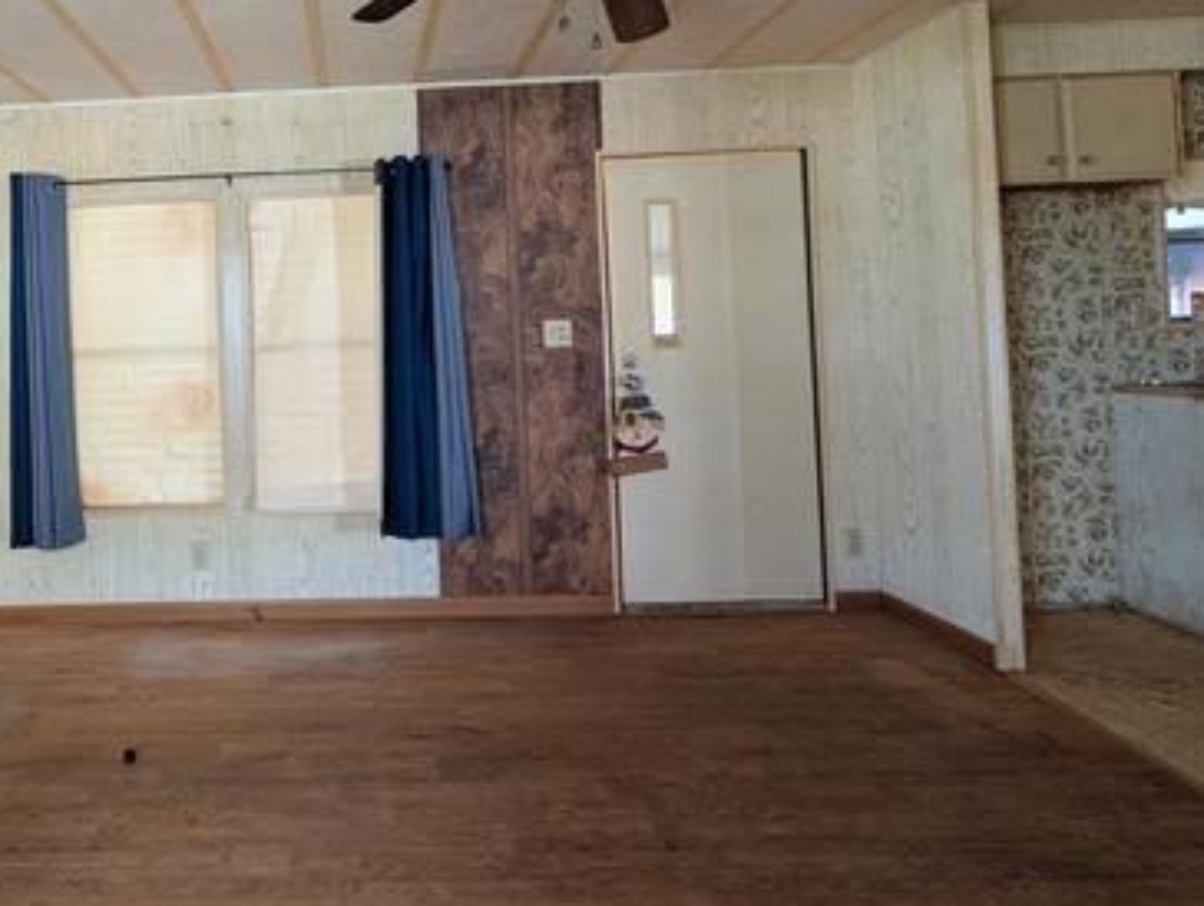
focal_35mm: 21
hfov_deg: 73.9
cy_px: 311
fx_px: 731
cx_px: 316
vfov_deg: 62.2
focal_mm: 2.02
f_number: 1.7
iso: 50
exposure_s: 1/12.2
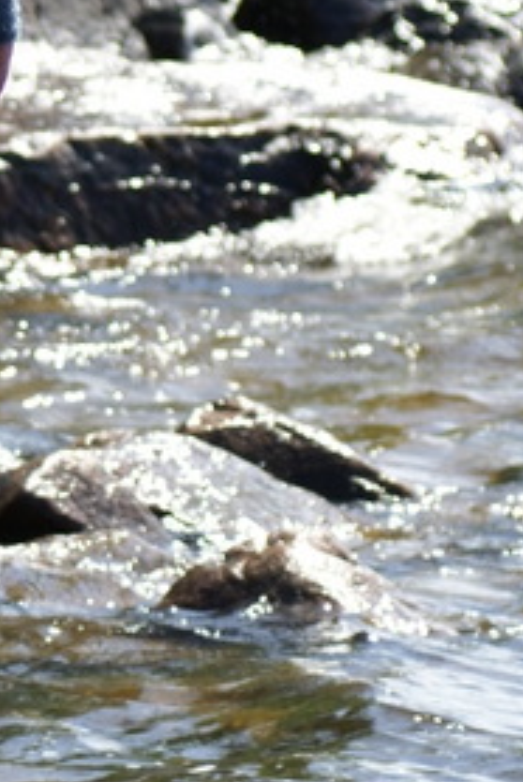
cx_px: -152
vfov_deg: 3.5
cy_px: 62
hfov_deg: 2.4
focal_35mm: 582
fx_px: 12660
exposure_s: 1/250
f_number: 5.6
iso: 100
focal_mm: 135
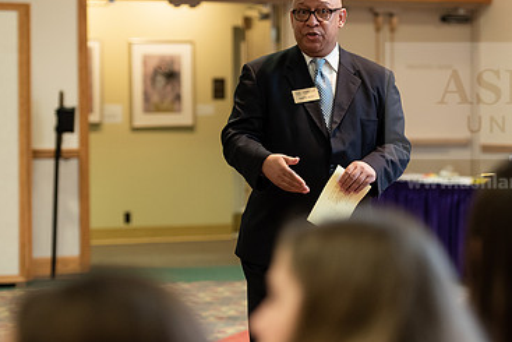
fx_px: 2248
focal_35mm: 158
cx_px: 343
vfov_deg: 8.7
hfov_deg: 13.0
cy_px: 211
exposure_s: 1/200
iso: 2000
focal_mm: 100
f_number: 3.2
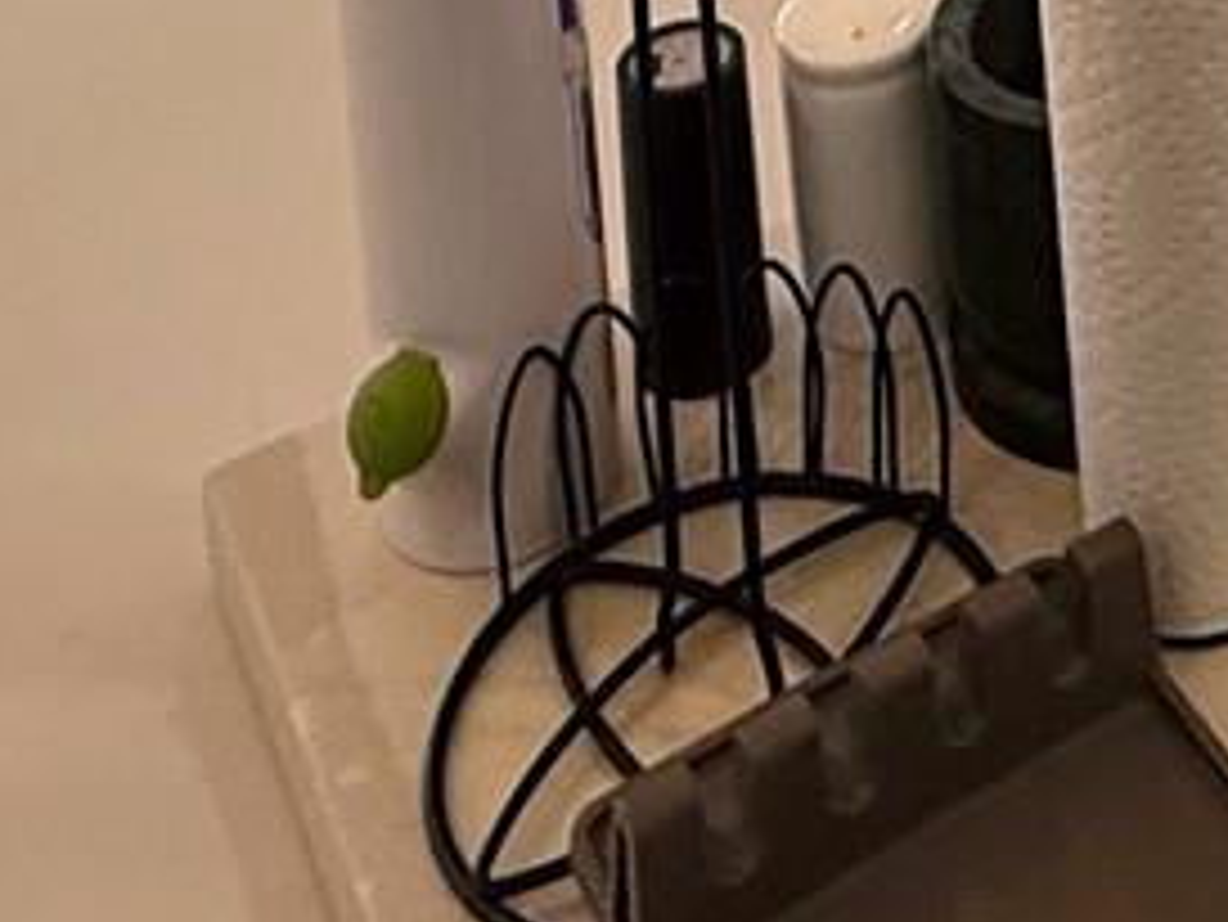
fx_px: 2910
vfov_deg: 12.4
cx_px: 1282
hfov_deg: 22.7
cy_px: -1520
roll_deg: +2.9
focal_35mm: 82
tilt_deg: -1.8
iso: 125
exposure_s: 1/120
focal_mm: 2.22
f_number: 2.2
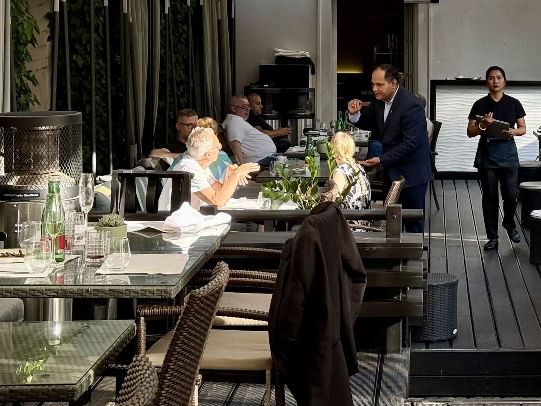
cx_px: 332
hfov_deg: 29.3
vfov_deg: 22.2
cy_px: 159
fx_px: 1031
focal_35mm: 66
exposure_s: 1/407
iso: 100
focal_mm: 6.76
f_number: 1.78
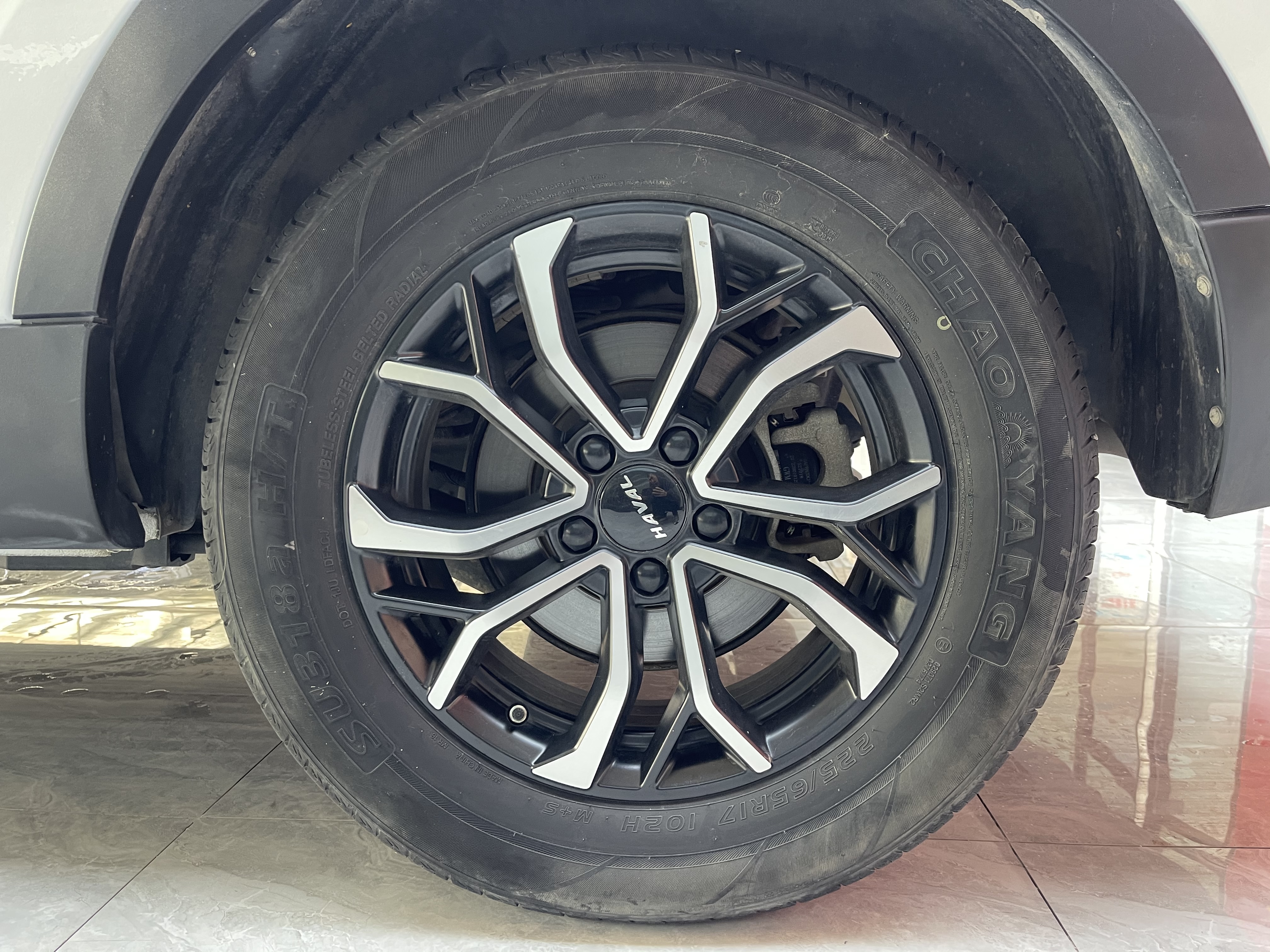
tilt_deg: -7.9
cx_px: 635
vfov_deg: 53.1
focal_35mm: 26
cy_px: 476
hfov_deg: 67.3
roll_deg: -0.2
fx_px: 954
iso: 200
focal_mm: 5.1
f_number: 1.6
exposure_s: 1/50
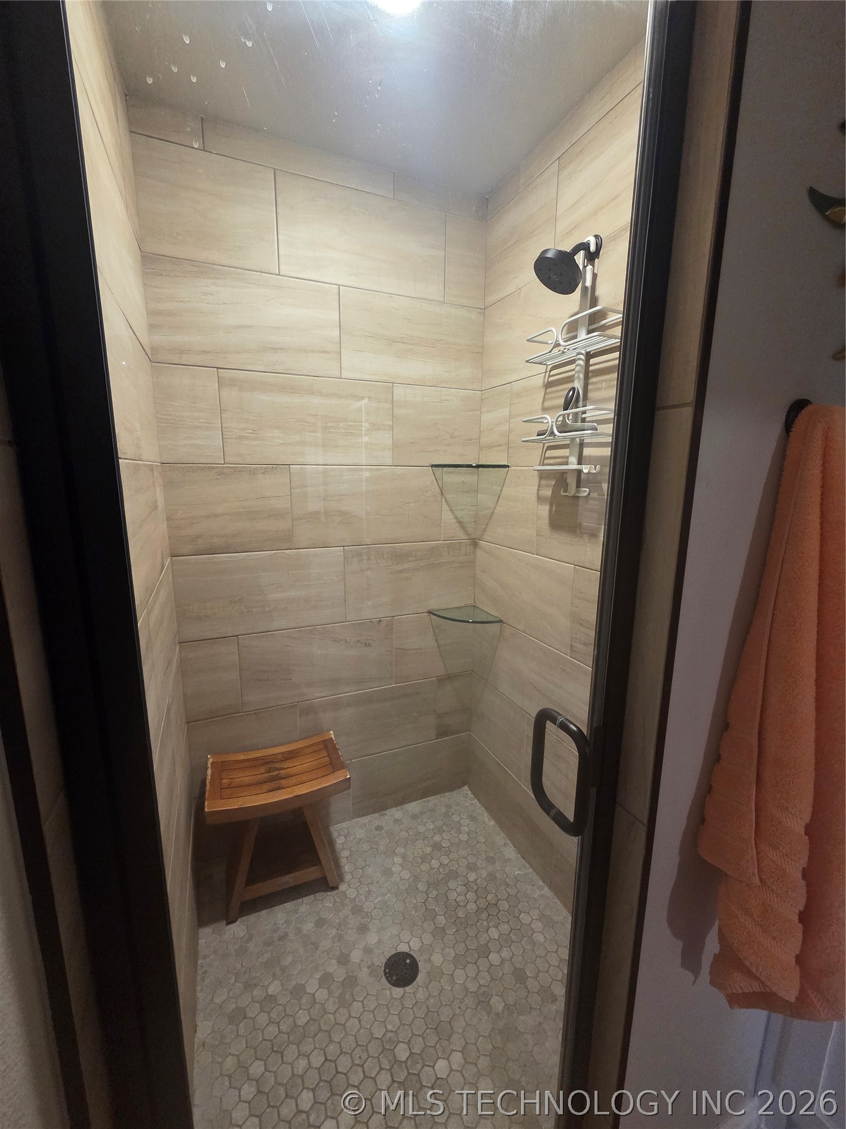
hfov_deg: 89.9
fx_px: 424
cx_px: 423
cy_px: 564
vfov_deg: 106.2
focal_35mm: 13
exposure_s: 1/60
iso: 500
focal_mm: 2.2
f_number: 2.2
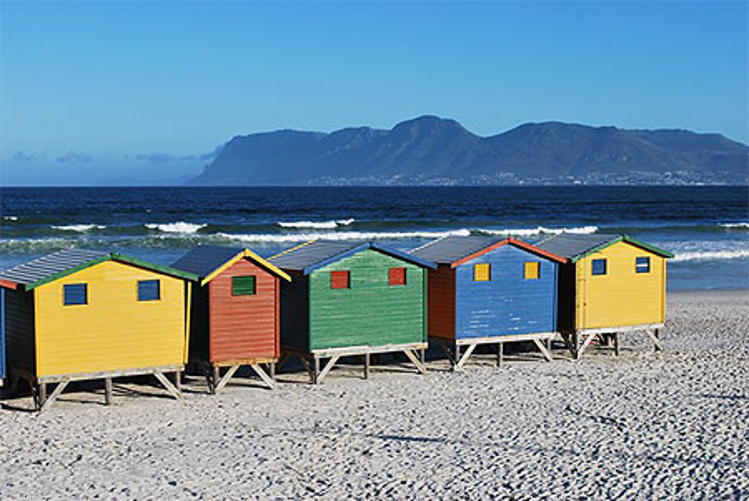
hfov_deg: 33.4
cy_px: 250
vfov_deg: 22.7
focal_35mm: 60
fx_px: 1250
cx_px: 374
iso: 100
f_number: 9
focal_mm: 40
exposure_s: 1/320
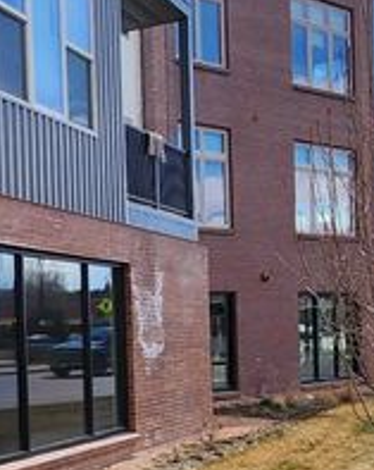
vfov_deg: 28.0
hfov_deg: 20.9
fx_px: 915
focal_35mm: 66
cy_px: 394
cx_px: -121
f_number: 2.2
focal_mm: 2.2
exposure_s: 1/1983
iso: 50
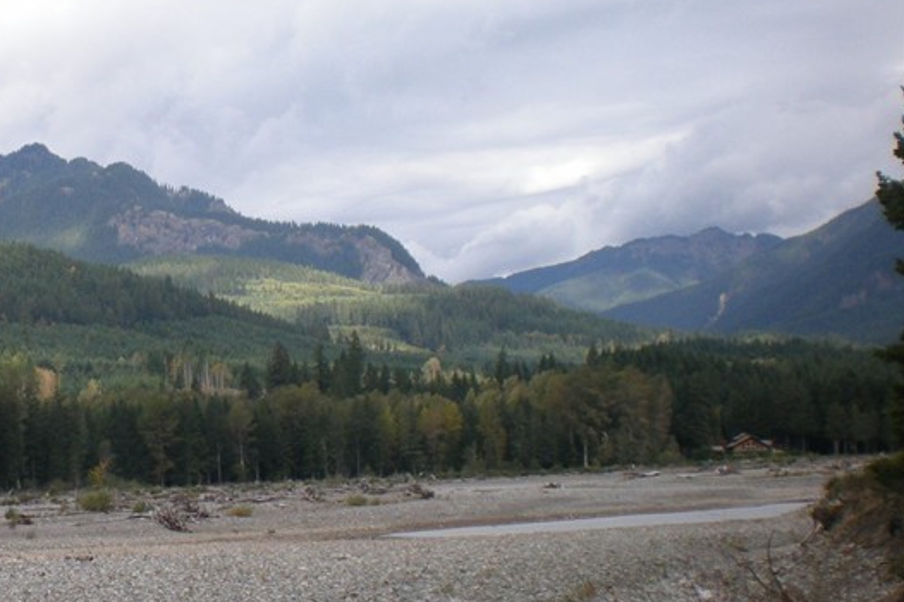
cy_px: 444
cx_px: 33
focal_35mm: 77
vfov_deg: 17.6
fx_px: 1932
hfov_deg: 25.2
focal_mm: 6.3
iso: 64
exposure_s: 1/206
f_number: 4.6
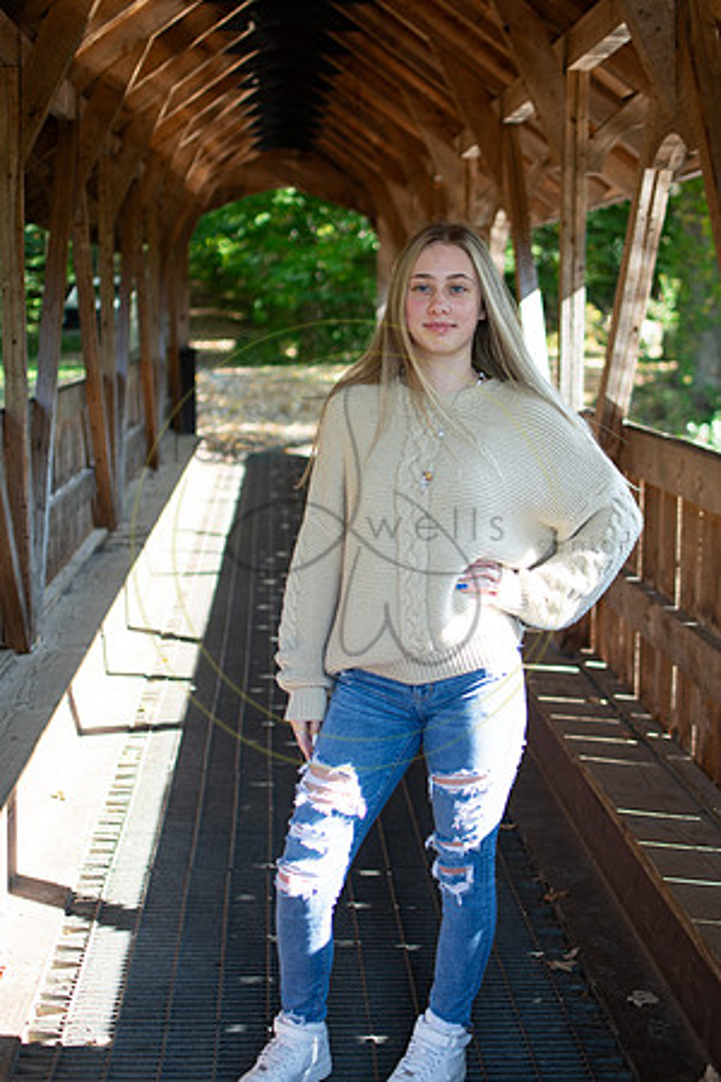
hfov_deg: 26.0
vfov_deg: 38.2
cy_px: 541
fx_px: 1562
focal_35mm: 52
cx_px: 360
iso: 100
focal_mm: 35
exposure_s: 1/200
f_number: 2.5
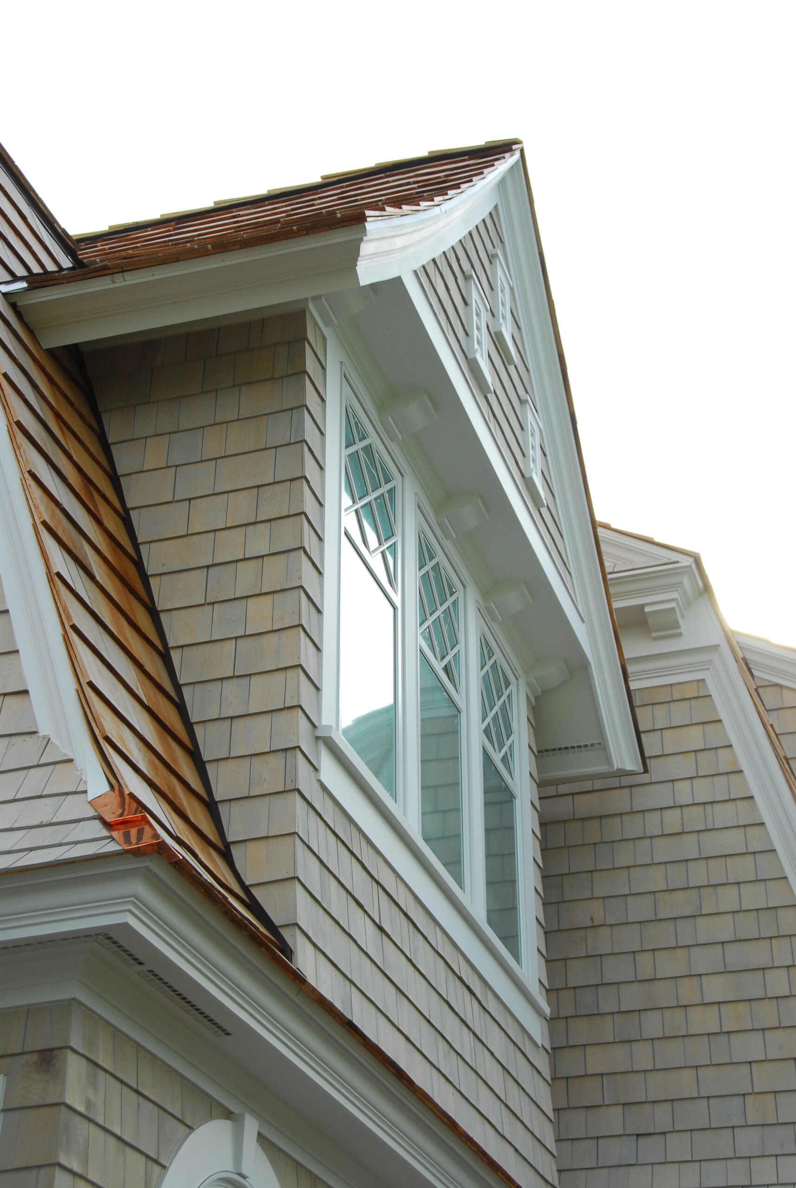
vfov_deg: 33.4
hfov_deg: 22.7
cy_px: 594
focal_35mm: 60
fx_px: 1984
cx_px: 398
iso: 400
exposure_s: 1/200
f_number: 7.1
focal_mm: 40
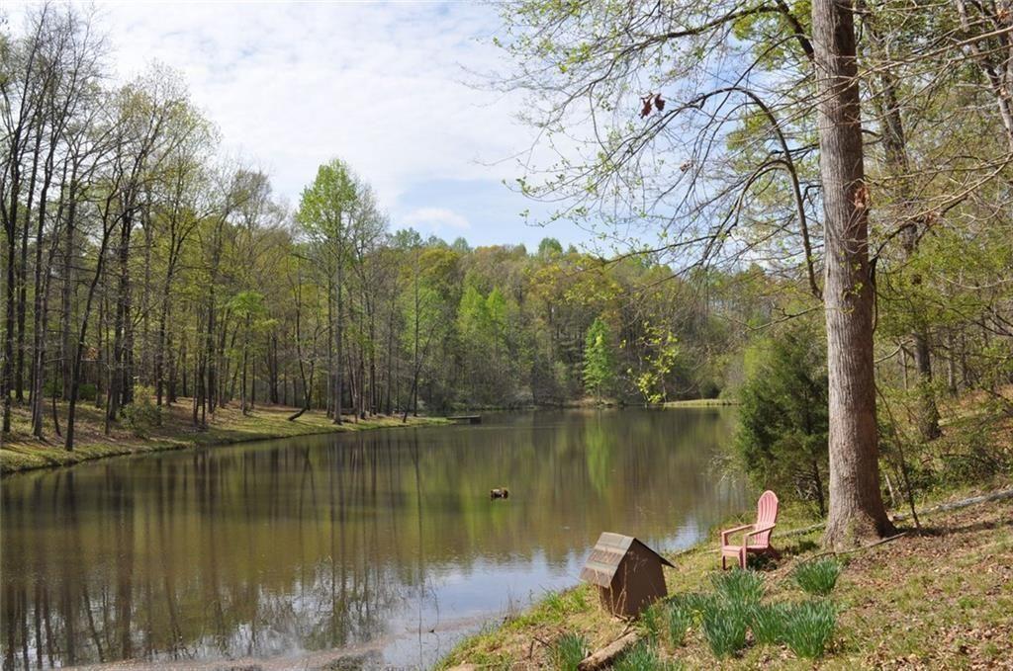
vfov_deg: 34.1
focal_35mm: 39
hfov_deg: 49.6
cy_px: 336
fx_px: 1096
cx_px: 506
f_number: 13
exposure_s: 1/200
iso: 200
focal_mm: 26
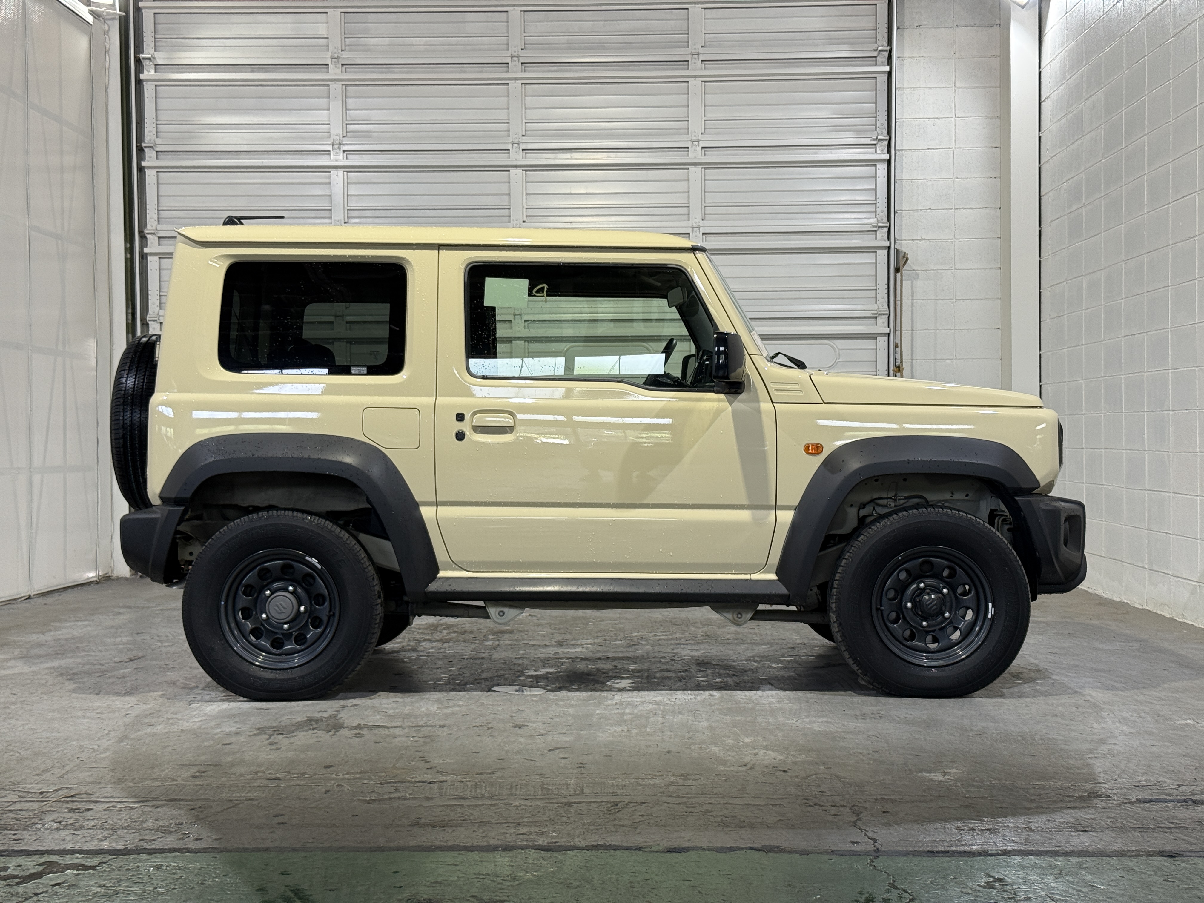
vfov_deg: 30.3
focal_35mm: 48
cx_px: 602
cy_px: 452
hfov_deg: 39.7
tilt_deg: -0.1
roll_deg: +0.2
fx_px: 1670
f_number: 1.78
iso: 64
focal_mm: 6.76
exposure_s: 1/60
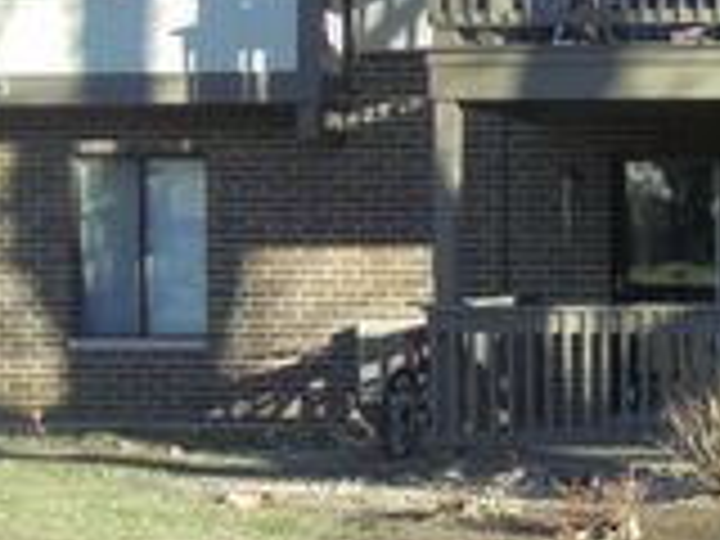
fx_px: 1685
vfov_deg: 18.2
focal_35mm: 81
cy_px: 241
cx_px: 1026
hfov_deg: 21.0
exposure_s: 1/250
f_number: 3.5
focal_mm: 4.6
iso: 100
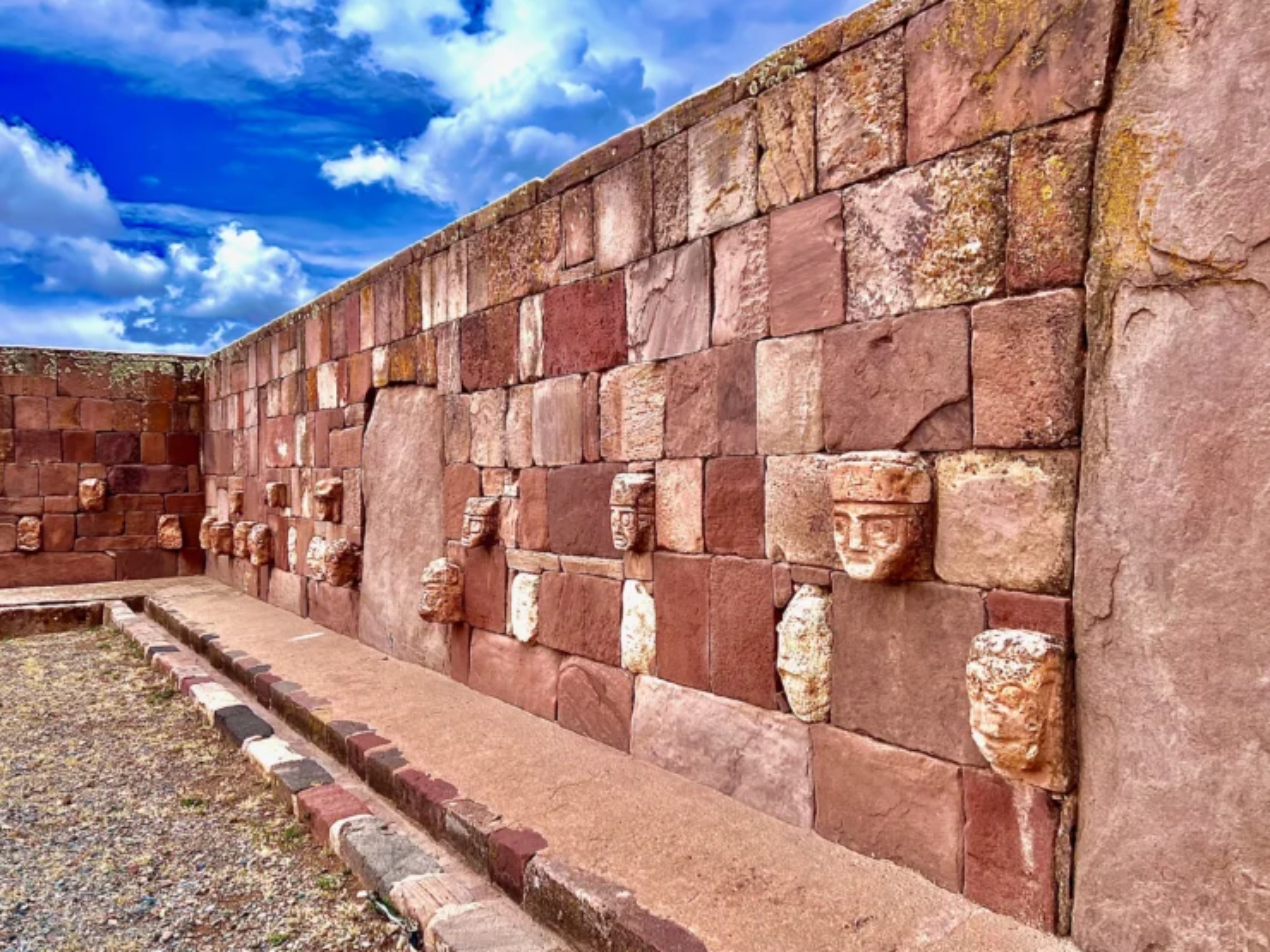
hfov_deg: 65.3
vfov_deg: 51.4
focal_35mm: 27
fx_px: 991
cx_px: 618
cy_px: 480
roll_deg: +0.1
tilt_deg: -0.3
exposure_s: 1/1901
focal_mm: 5.7
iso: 50
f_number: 1.5
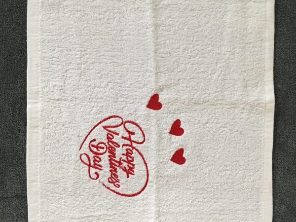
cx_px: 148
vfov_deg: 48.2
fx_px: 248
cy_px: 111
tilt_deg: -83.3
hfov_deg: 61.7
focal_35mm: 29
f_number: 2.2
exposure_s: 1/33
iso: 160
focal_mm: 4.15
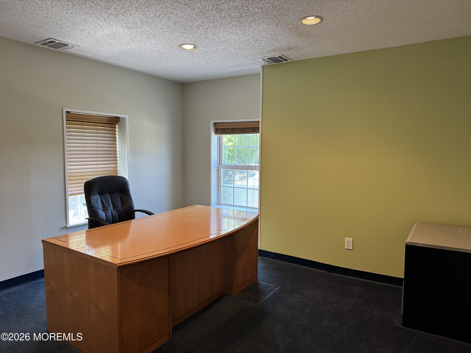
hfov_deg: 71.6
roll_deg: -0.9
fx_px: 327
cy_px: 176
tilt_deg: -5.1
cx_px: 236
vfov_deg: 56.8
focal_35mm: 24
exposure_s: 1/120
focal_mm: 6.76
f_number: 1.78
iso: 200
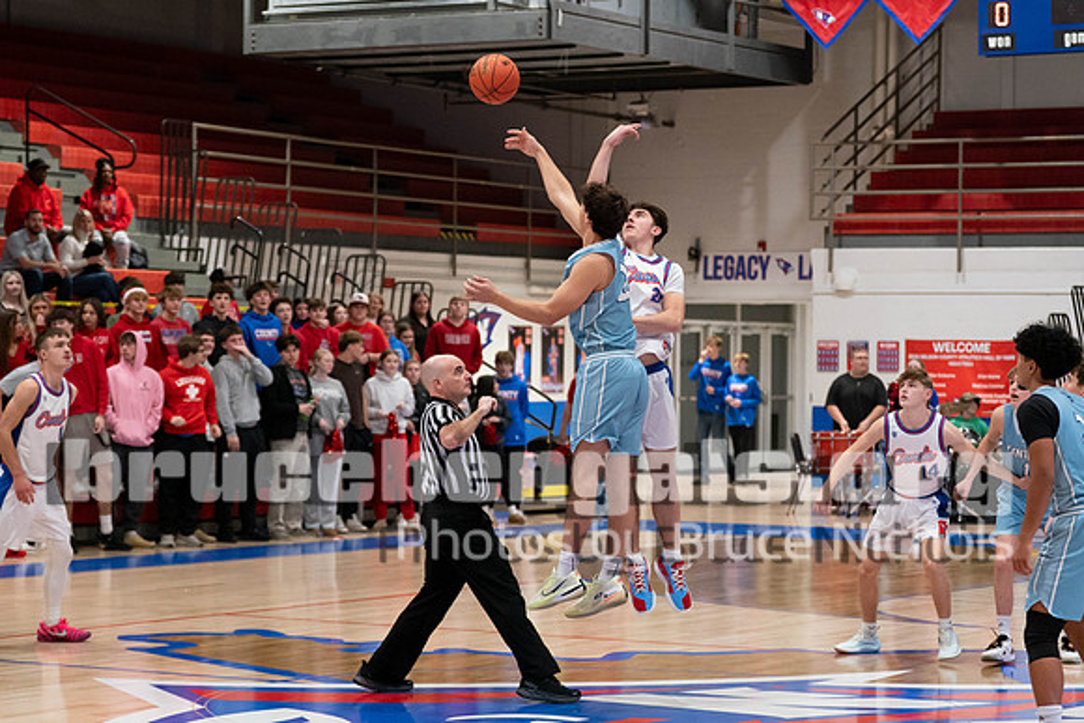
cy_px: 324
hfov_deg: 20.1
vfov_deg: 13.5
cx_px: 654
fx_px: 3053
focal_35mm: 101
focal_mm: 74
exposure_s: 1/1000
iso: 5000
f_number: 2.8
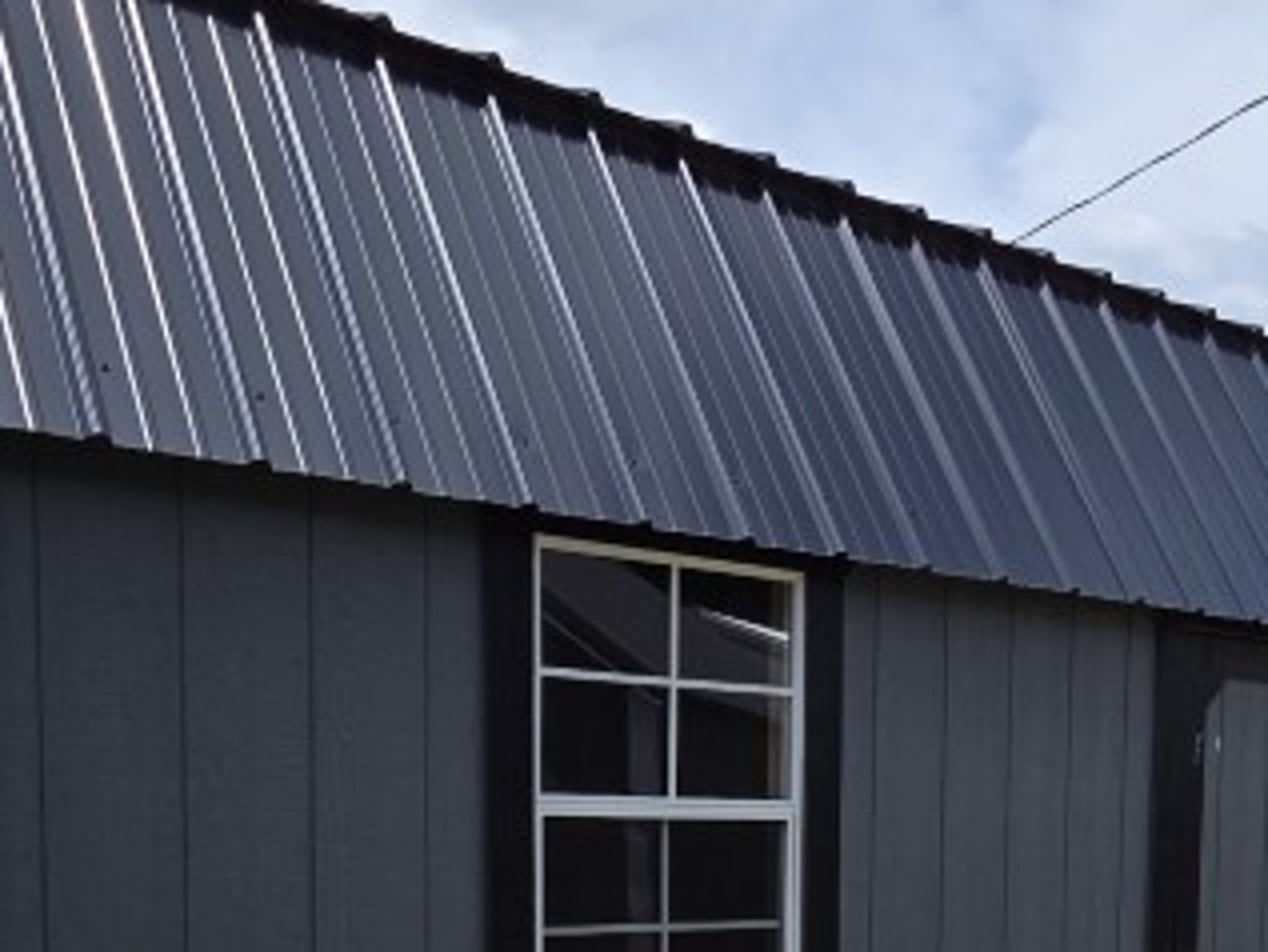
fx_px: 1539
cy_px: 972
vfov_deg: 31.5
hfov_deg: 44.6
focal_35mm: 42
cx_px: 740
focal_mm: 2.2
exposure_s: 1/2450
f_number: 2.2
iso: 50
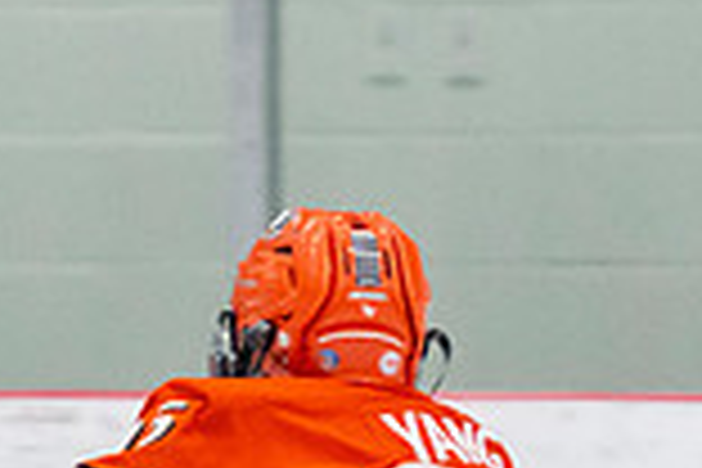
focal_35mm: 1143
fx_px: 22287
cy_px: 902
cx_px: 222
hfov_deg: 1.8
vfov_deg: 1.2
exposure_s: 1/640
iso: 2500
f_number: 3.2
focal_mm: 170
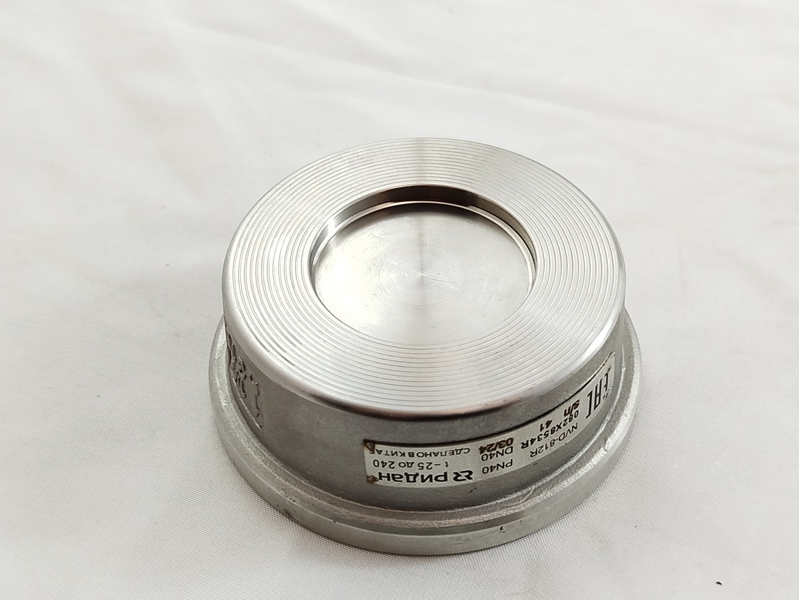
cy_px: 300
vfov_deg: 30.3
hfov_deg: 39.7
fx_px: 1108
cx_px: 400
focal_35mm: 48
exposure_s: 1/33
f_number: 1.7
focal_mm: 5.31
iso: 250
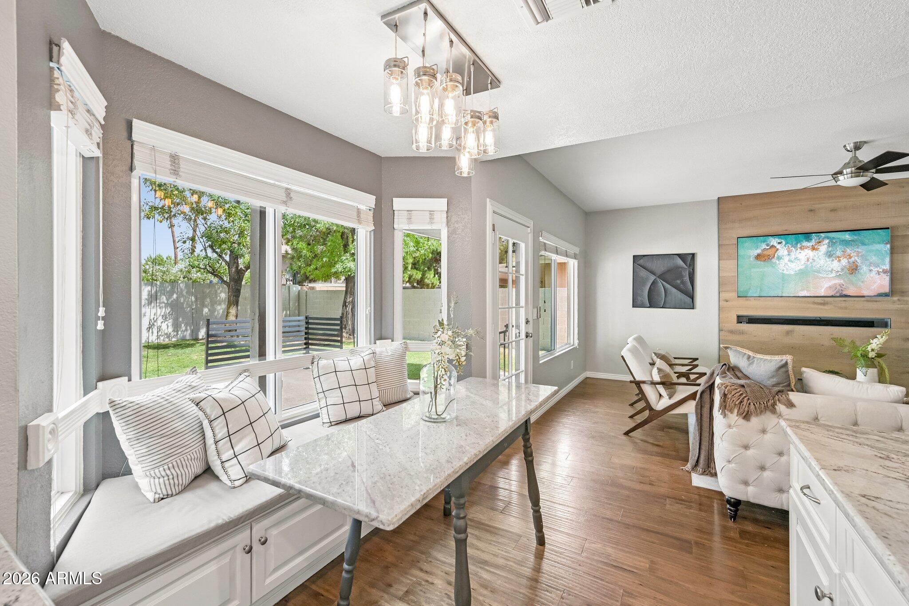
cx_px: 454
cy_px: 303
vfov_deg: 77.3
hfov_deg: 100.4
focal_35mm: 15
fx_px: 379
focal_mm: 15
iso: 640
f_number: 8
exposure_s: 1/125
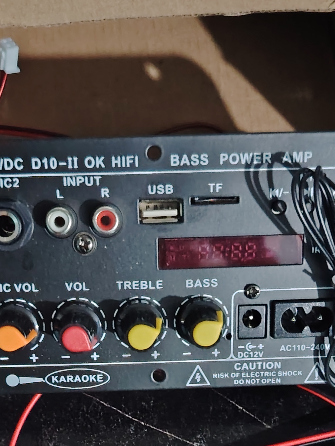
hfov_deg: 22.6
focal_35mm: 65
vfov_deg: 28.5
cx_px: 152
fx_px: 839
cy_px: 417
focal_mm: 5.25
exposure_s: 1/16.7
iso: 8192
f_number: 1.75
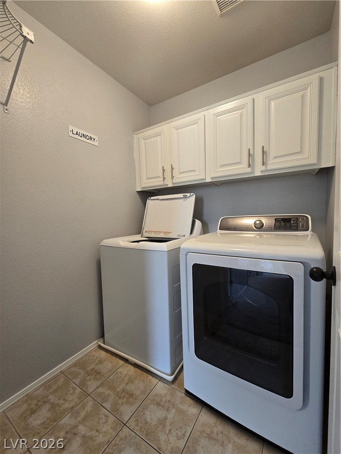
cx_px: 170
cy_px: 227
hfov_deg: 89.9
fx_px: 171
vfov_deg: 106.2
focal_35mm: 13
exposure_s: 1/60
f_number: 2.2
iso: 160
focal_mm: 2.2
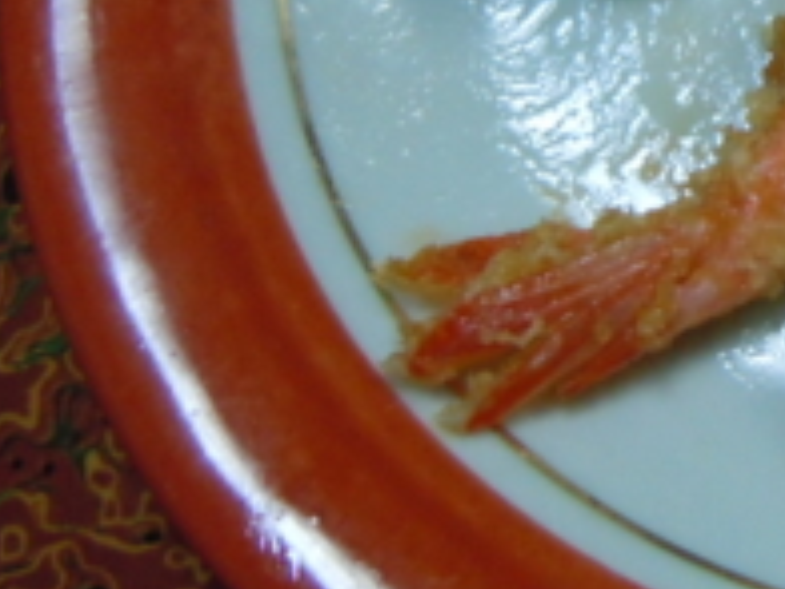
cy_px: -240
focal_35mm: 92
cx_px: 1057
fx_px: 2086
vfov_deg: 15.1
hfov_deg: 19.4
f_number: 3.5
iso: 400
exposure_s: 1/25
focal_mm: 5.4
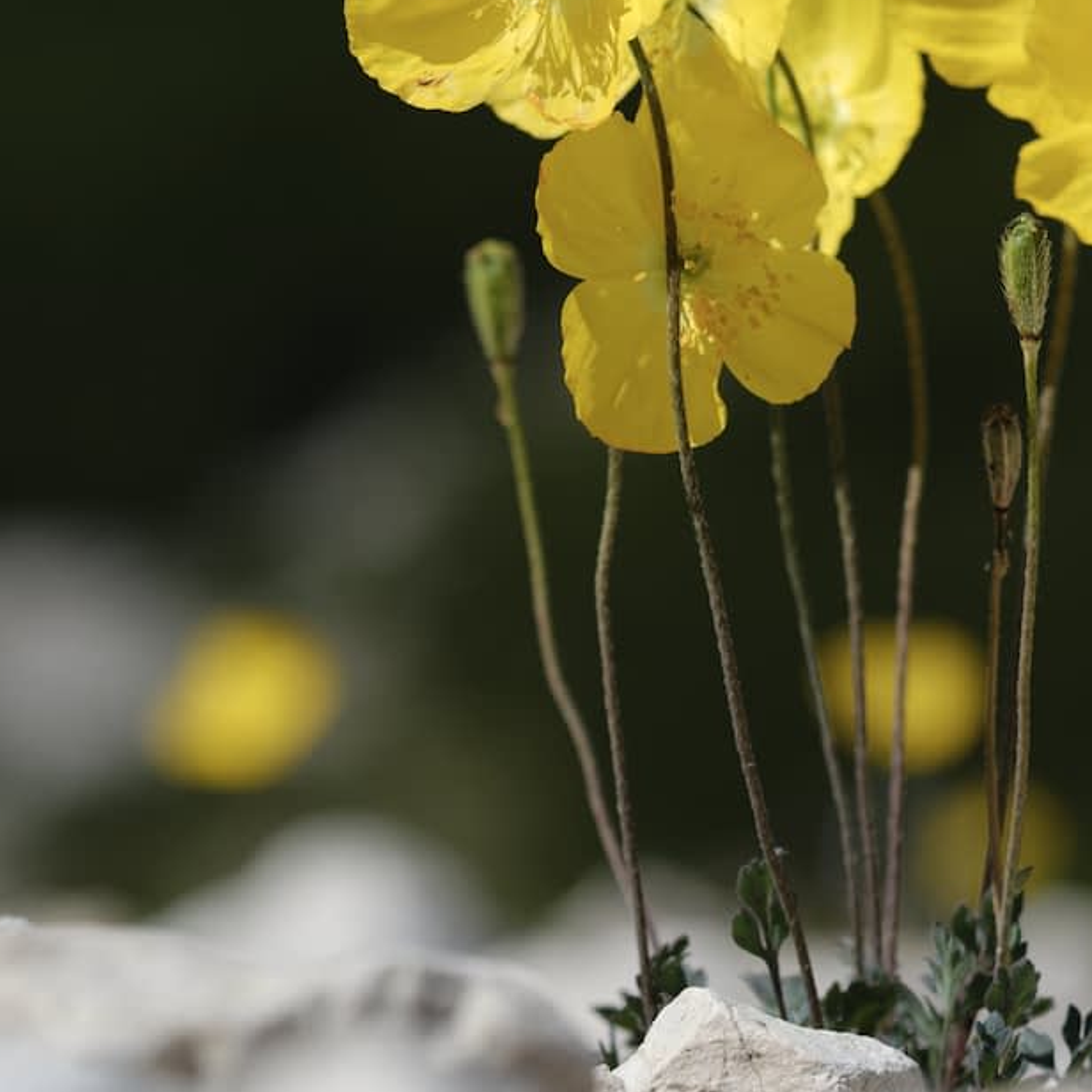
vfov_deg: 6.1
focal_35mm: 286
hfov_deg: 6.1
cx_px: 709
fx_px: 10207
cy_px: 369
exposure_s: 1/1100
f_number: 4
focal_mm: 90
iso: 125
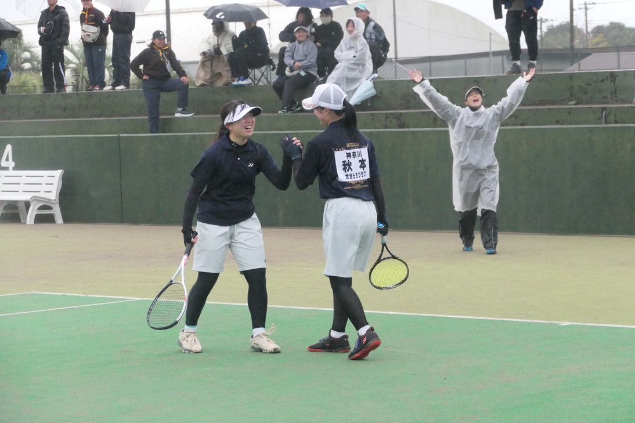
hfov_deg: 16.3
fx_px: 2222
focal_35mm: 126
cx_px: 318
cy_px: 212
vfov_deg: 10.9
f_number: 3.9
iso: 3200
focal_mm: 45.89
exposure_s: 1/3200
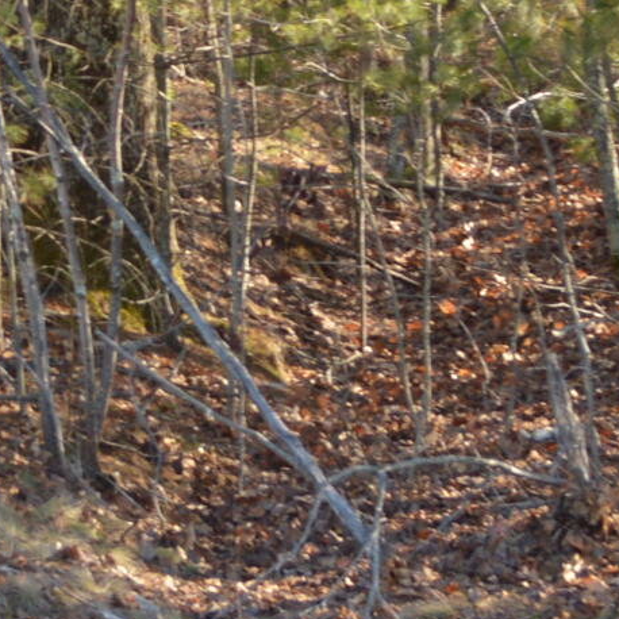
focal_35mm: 200
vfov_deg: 8.5
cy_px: -382
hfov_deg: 8.4
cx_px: -562
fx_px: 4046
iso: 180
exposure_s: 1/125
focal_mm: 24
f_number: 5.6
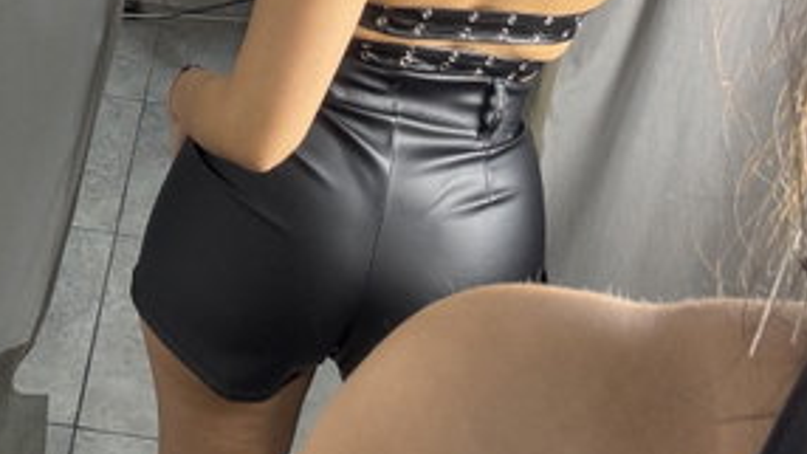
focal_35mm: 61
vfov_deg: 18.7
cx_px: 248
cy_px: -83
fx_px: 1306
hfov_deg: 33.9
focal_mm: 2.69
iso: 50
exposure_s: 1/100
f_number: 1.9
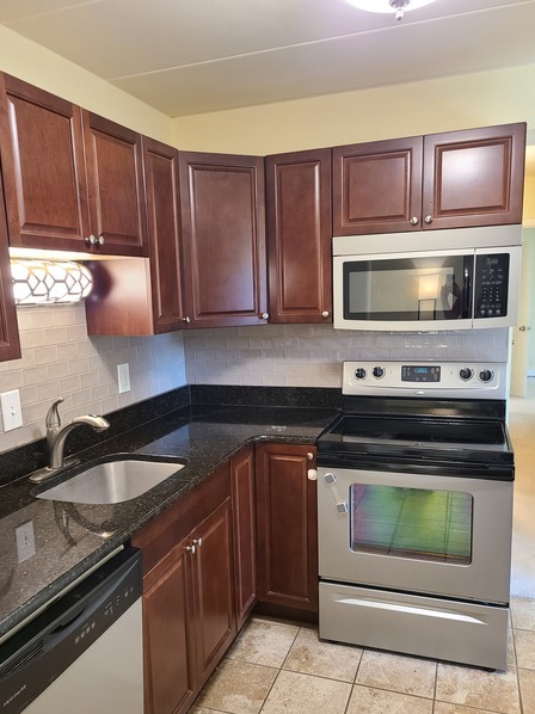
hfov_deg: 48.1
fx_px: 598
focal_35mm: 29
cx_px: 244
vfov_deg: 61.5
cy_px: 396
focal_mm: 5.4
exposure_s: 1/40
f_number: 1.8
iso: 320
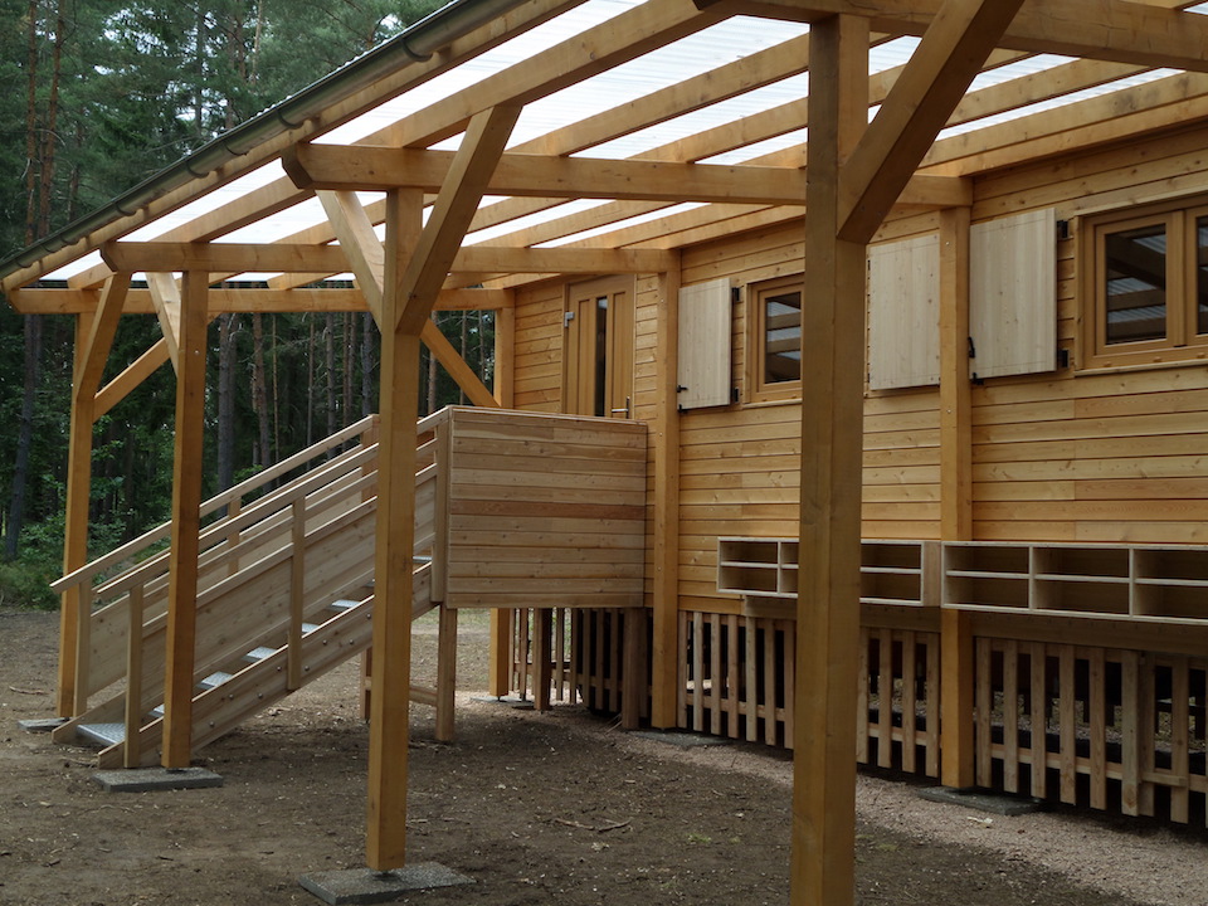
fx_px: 1466
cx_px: 604
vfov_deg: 34.3
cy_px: 453
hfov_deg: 44.8
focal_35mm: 42
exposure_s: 1/60
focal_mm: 7.6
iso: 80
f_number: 3.9
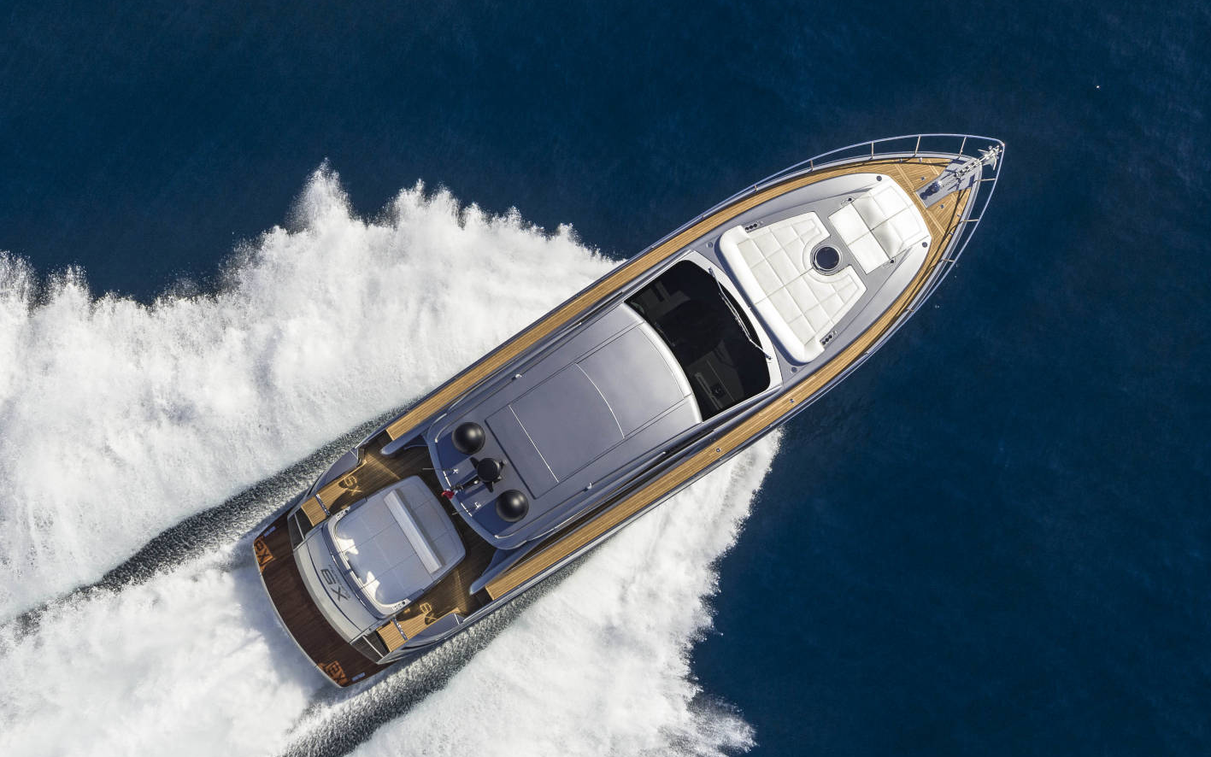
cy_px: 367
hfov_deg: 38.1
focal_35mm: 53
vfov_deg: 24.4
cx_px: 520
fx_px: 1749
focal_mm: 24
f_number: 8
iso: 400
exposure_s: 1/1250
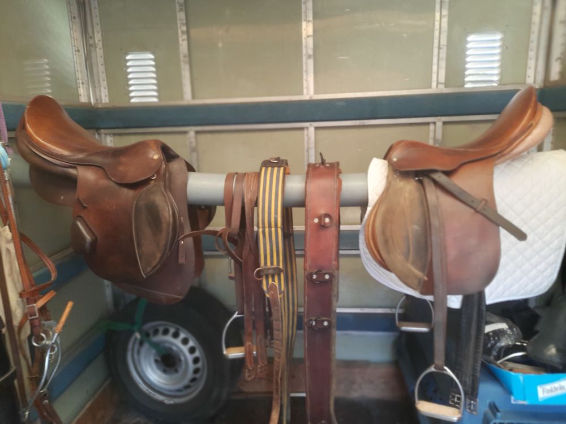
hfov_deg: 69.4
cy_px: 212
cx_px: 283
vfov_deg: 54.9
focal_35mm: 25
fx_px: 409
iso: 320
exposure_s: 1/33
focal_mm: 4.6
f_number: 2
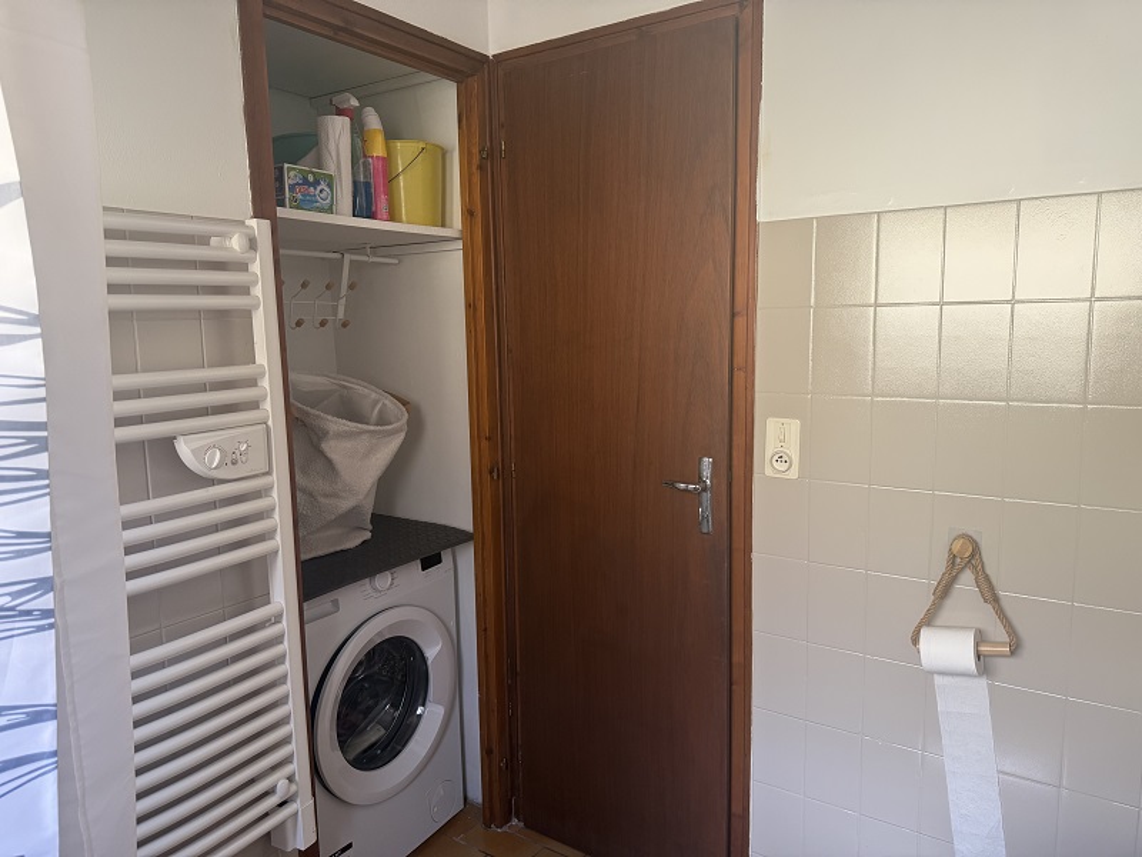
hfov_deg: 71.6
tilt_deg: -7.8
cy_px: 428
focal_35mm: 24
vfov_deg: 56.8
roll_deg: +1.4
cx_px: 571
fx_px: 792
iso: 200
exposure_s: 1/112
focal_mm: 6.76
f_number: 1.78
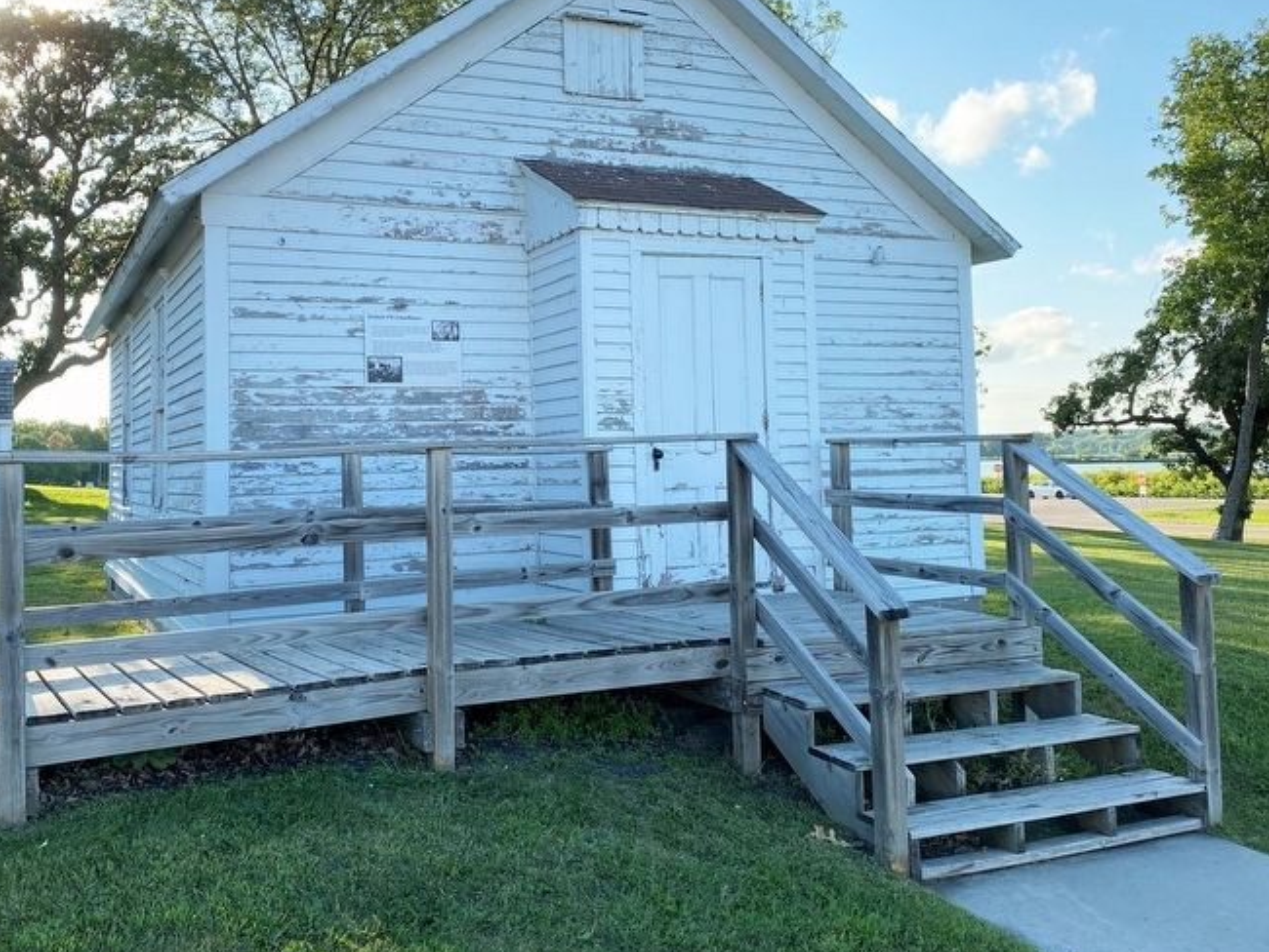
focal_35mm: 32
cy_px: 408
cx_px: 519
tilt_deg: +3.7
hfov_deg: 56.4
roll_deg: +1.3
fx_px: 1174
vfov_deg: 44.1
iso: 32
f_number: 1.8
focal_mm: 4.25
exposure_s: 1/702
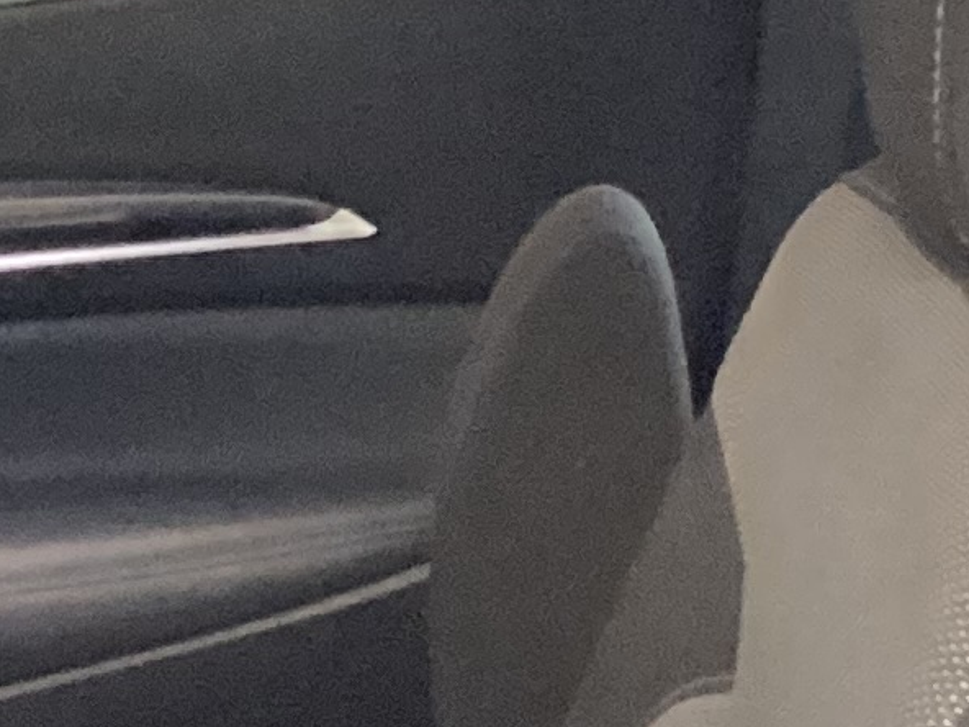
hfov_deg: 11.3
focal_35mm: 171
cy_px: 1046
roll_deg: +3.5
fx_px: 4787
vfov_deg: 8.5
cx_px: -304
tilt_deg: -19.7
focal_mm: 3.3
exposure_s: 1/24
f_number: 2.4
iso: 640
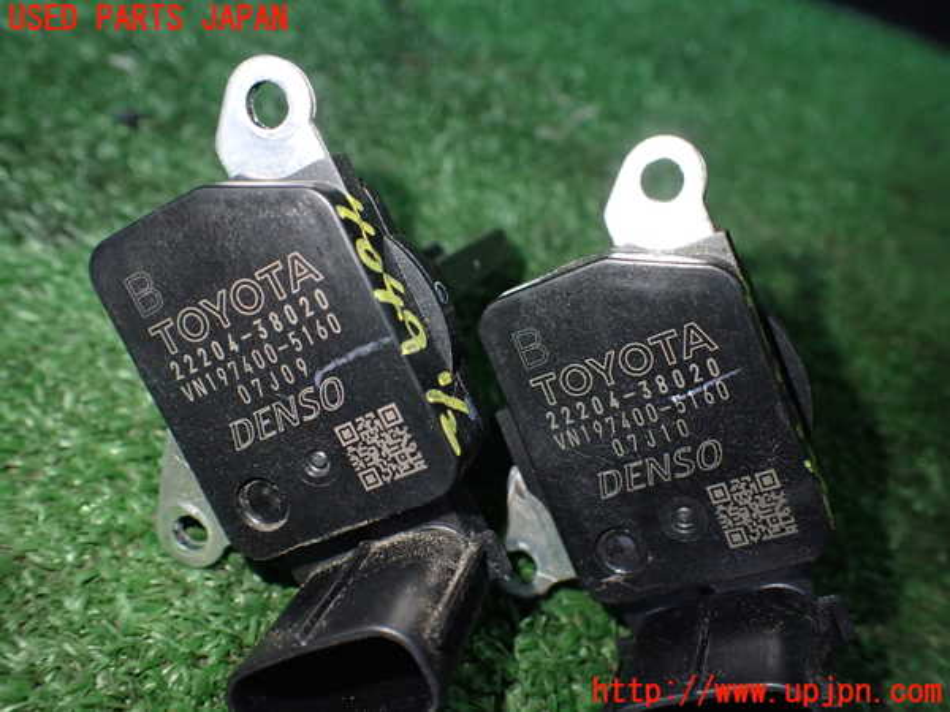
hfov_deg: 60.0
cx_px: 475
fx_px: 823
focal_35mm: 30
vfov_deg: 46.8
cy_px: 356
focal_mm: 5.4
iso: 800
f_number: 2.3
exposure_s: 1/100
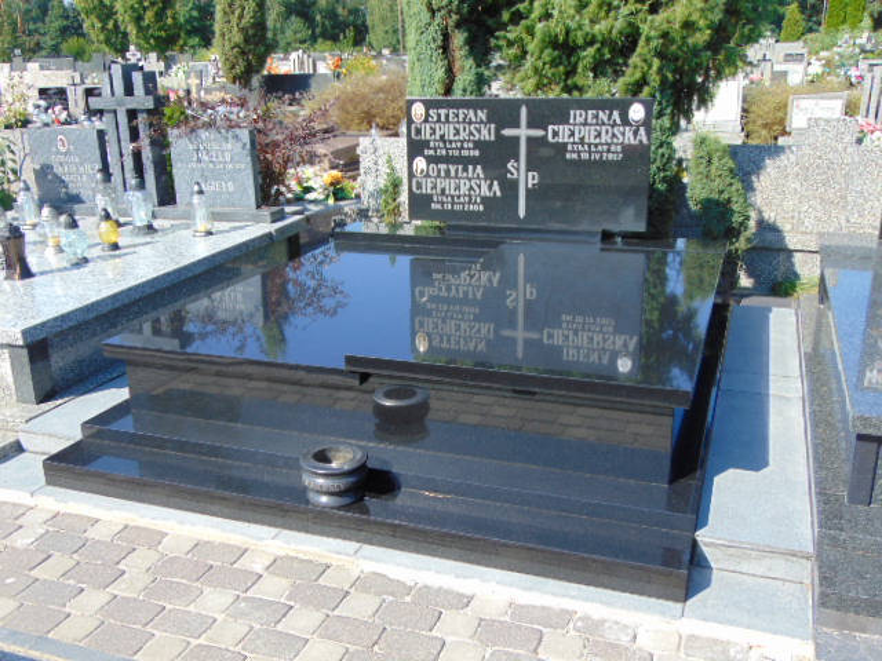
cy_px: 330
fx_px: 892
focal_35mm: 35
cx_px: 441
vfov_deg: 40.7
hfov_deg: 52.6
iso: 80
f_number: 3.2
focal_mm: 6.3
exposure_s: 1/500
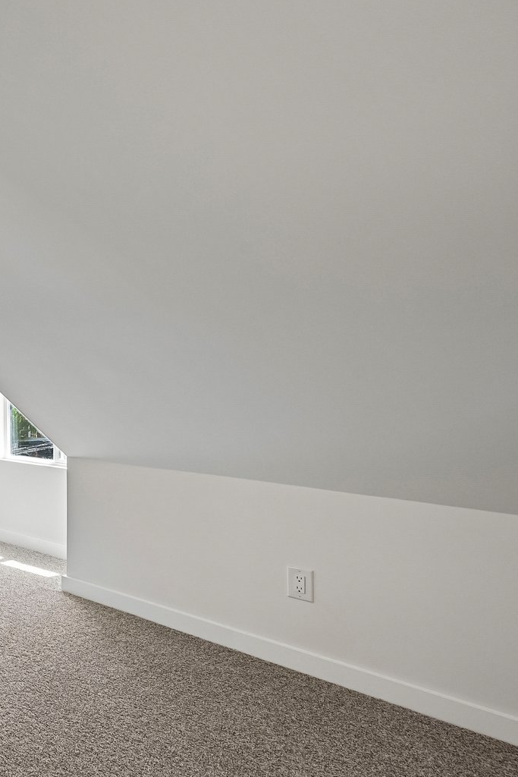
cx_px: -248
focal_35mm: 28
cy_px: 380
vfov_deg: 65.5
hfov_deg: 29.4
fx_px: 604
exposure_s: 1/15
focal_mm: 14
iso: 400
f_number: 8
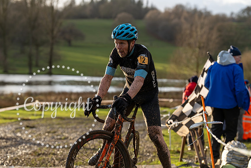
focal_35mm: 112
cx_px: 126
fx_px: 781
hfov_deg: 18.3
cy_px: 84
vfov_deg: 12.2
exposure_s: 1/1000
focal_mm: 112
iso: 250
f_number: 4
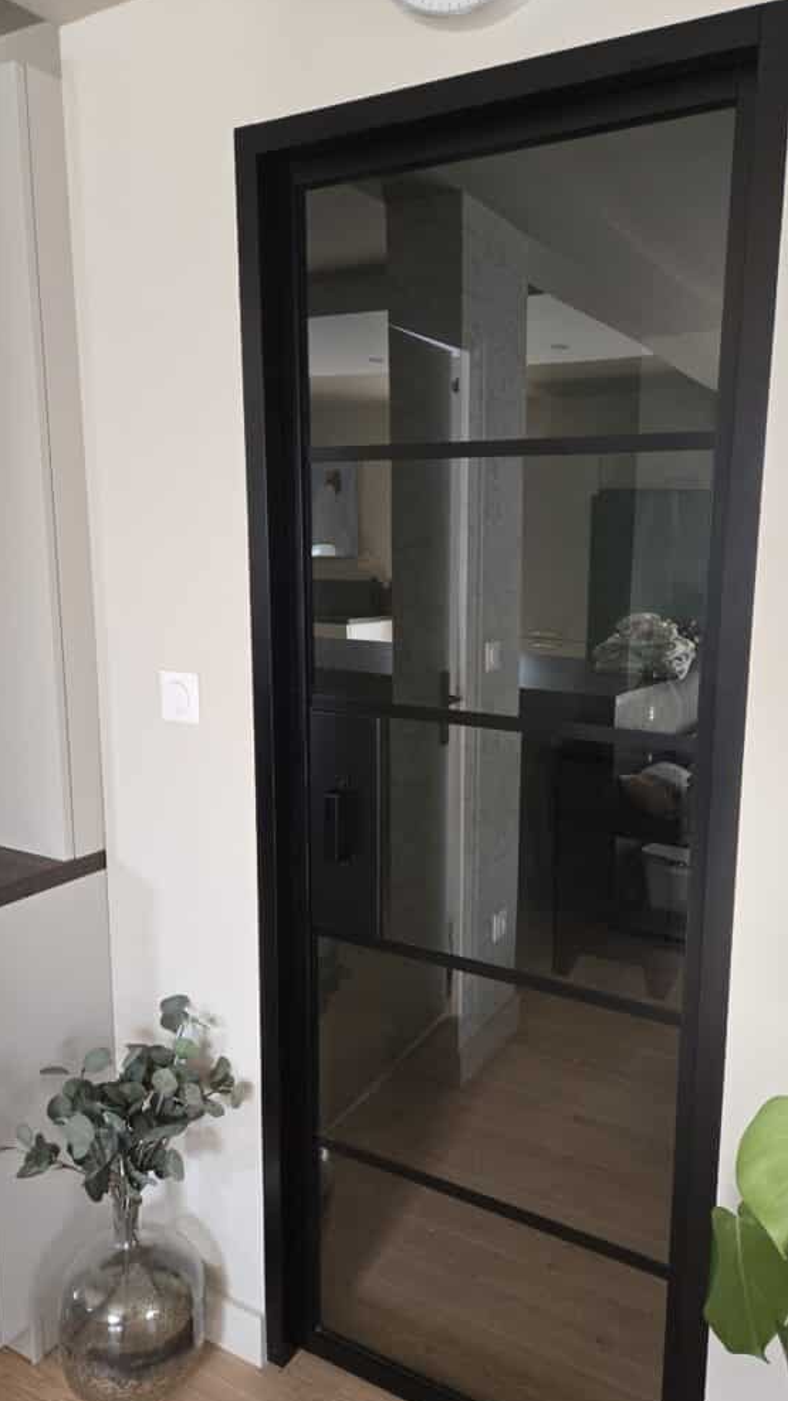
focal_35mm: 26
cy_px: 718
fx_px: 966
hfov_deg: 44.2
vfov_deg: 71.9
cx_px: 471
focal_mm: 5.4
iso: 250
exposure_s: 1/100
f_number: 1.8
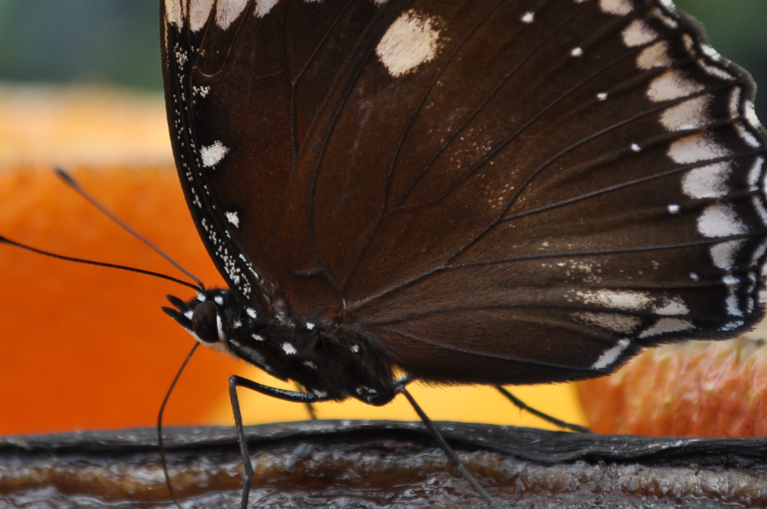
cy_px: 99
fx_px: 3361
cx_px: 279
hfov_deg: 13.0
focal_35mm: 158
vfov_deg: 8.6
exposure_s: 1/400
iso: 400
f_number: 5.6
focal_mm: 55
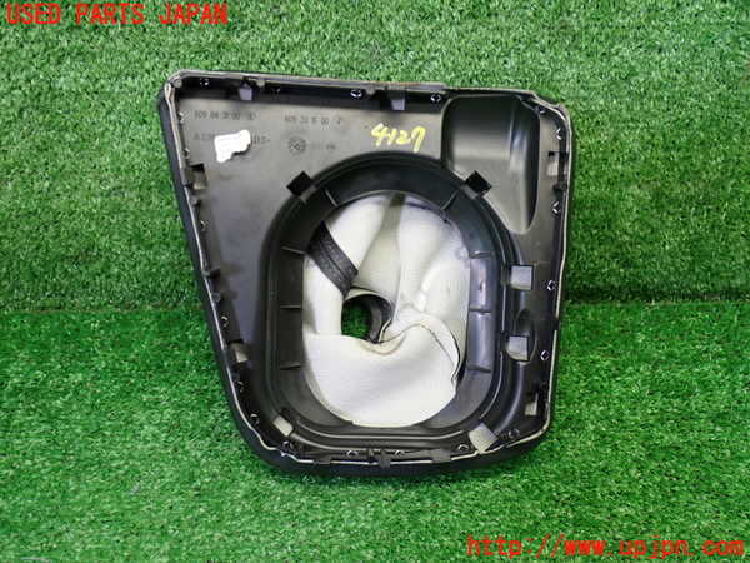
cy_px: 282
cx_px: 375
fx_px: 823
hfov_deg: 49.0
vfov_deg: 37.7
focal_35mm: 38
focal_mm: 6.83
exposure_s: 1/40
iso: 320
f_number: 2.7
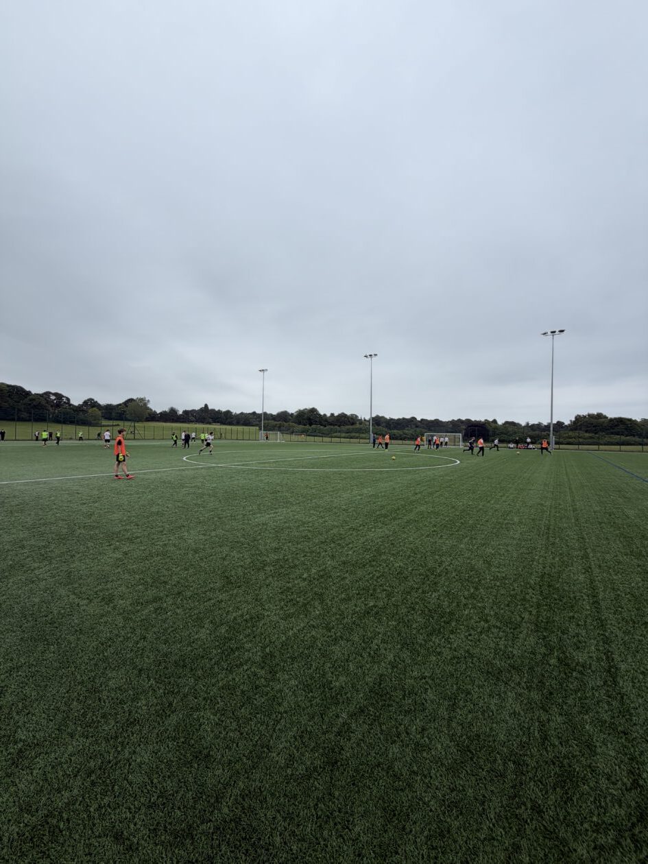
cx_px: 324
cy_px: 432
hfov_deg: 85.7
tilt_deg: +1.7
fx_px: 349
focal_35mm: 14
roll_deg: -0.8
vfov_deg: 102.1
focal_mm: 2.22
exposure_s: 1/820
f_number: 2.2
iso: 20
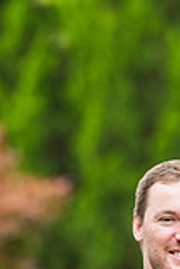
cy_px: 367
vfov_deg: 3.7
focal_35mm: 555
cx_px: 218
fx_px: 4162
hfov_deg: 2.5
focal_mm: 200
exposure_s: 1/800
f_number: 3.5
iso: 400
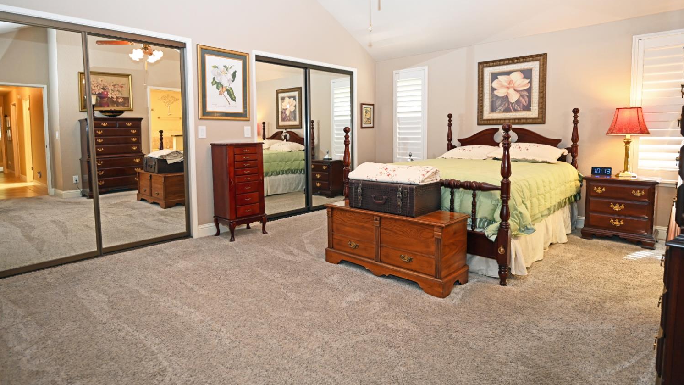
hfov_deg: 85.1
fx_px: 372
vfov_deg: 54.4
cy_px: 161
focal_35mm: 21
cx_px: 343
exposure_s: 1/60
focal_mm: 19.5
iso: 1250
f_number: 4
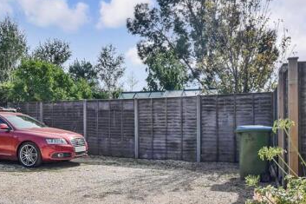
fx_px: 331
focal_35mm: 39
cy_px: 115
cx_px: 84
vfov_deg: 34.1
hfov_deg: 48.1
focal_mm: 14
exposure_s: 1/1600
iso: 500
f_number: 9
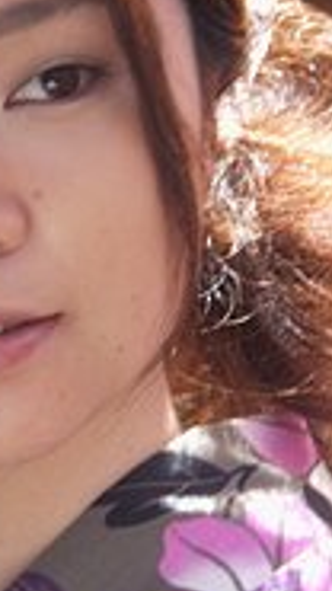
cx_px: 3
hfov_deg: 2.0
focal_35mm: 604
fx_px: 9457
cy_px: 387
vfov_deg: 3.6
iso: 64
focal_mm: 50.8
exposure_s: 1/40
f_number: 3.5
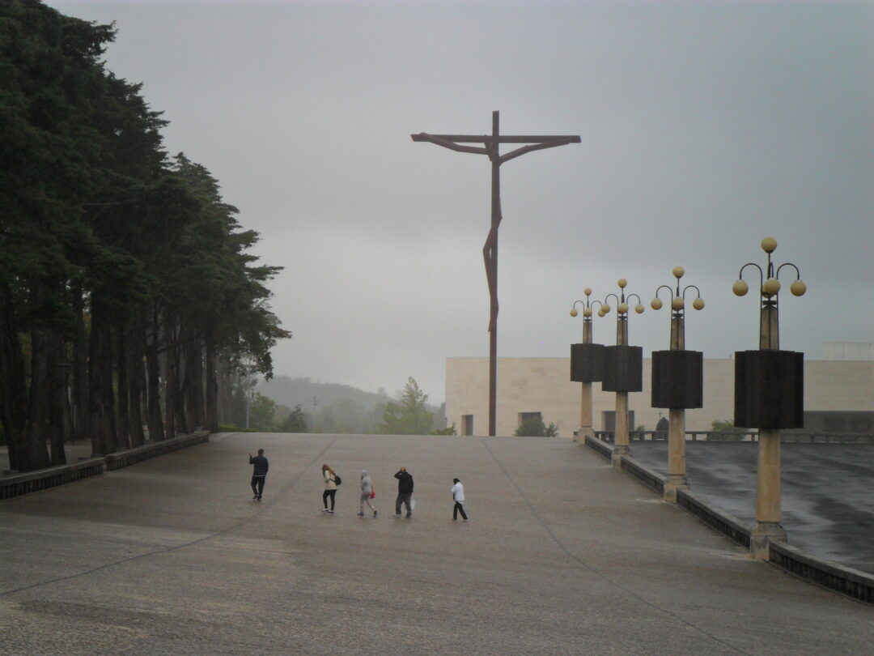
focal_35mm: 117
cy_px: 328
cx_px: 437
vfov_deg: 12.7
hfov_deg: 16.8
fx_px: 2954
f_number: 5.4
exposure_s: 1/125
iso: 100
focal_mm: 21
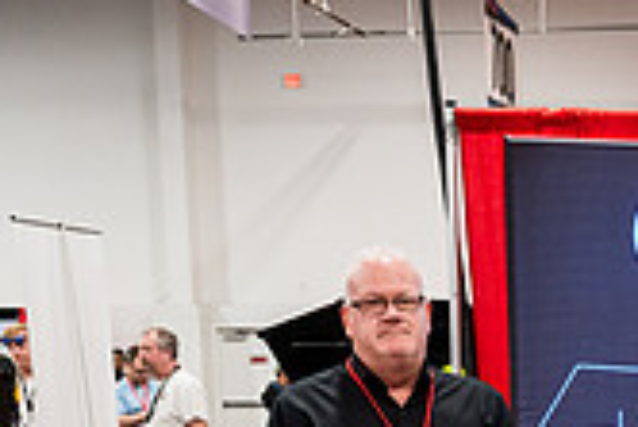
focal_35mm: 96
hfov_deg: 19.7
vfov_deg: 13.6
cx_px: 803
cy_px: 610
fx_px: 1703
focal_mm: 27
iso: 3200
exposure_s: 1/200
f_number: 4
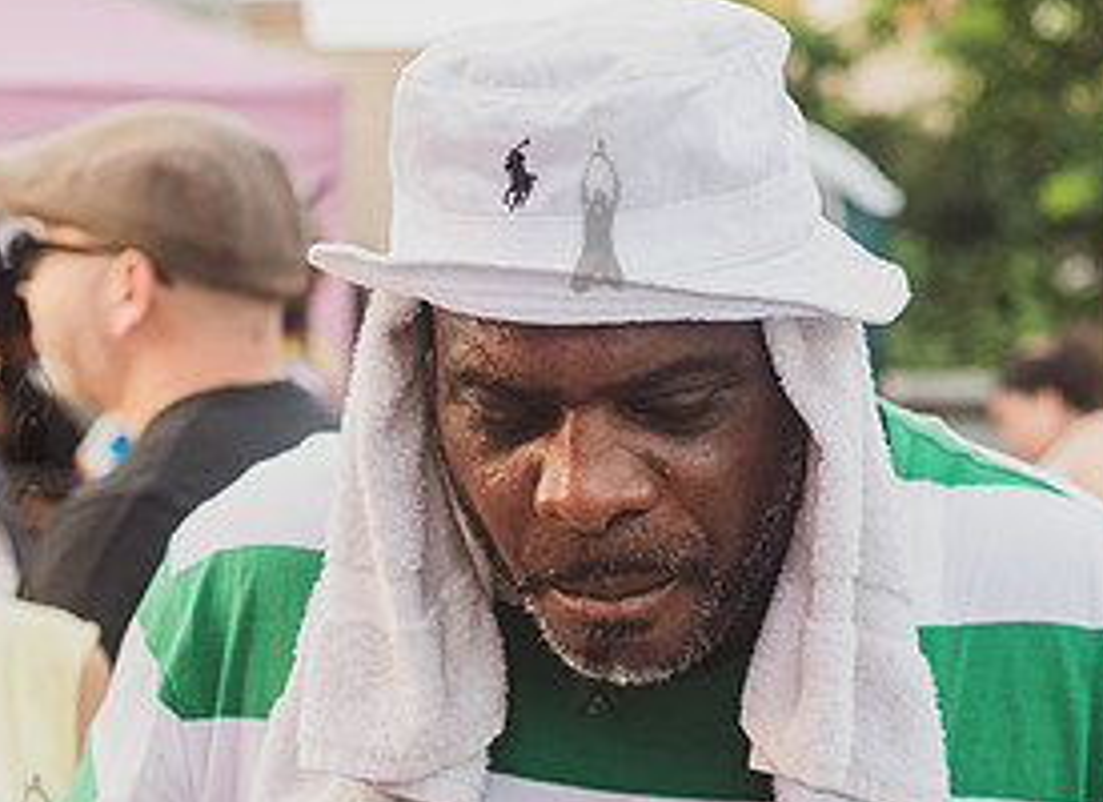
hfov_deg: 22.7
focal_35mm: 87
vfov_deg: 16.6
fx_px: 2742
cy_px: 592
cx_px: 651
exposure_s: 1/400
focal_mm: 35
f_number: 2.8
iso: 500
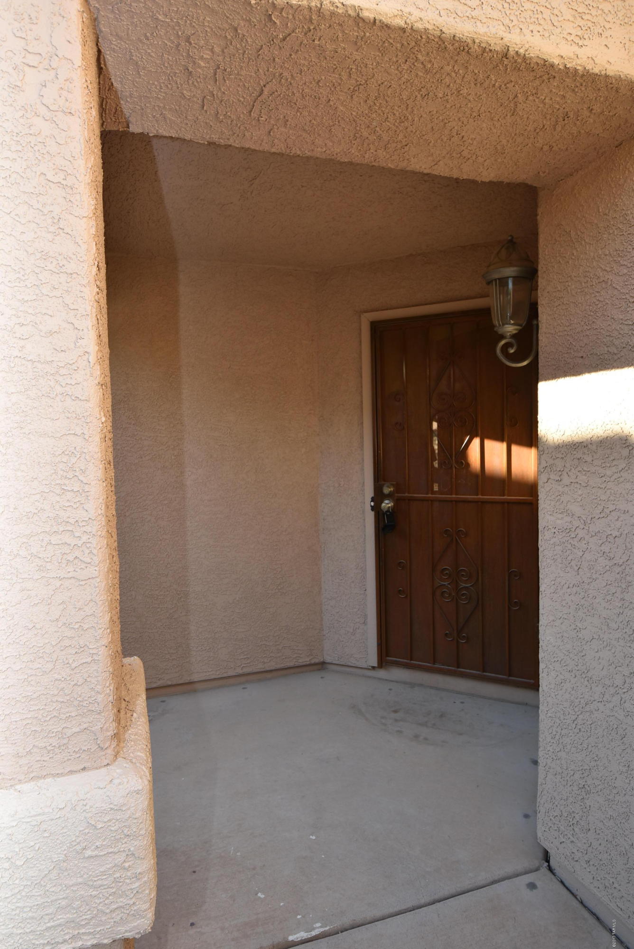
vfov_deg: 81.2
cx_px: 317
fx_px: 554
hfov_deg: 59.6
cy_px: 474
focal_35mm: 21
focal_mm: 14
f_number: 5.6
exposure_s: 1/125
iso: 280
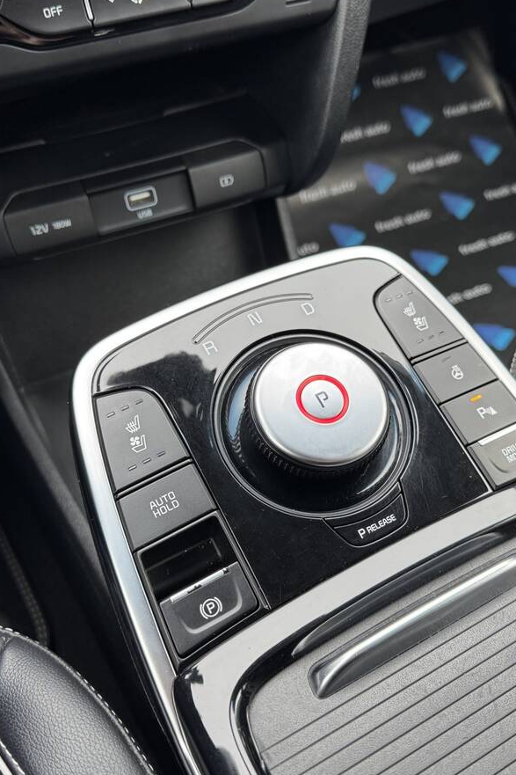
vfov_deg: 55.8
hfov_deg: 38.8
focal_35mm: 34
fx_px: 731
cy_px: 386
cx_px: 284
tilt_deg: -53.0
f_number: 1.78
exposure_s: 1/50
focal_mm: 6.76
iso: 125
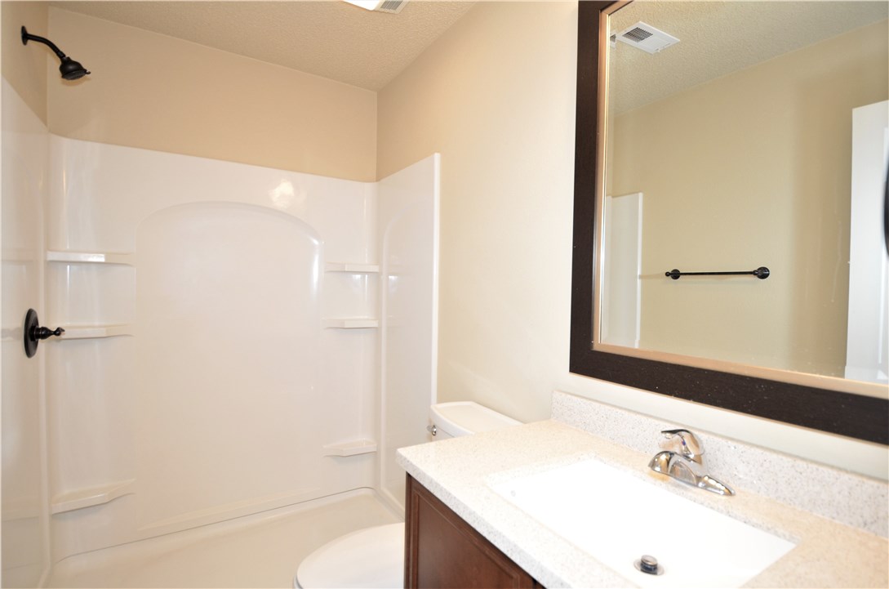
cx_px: 444
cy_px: 294
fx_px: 407
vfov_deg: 71.8
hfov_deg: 95.1
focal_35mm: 16
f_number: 4
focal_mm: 11
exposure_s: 1/60
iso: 720
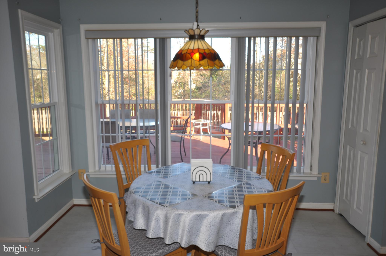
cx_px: 193
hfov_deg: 64.6
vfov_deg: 45.6
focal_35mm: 28
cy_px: 128
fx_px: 305
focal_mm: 19
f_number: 3.5
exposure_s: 1/60
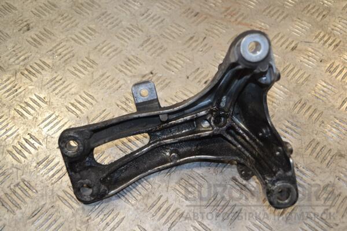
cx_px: 174
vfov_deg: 30.8
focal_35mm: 44
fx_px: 419
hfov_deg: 45.0
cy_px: 116
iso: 400
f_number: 4.5
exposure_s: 1/125
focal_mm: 29
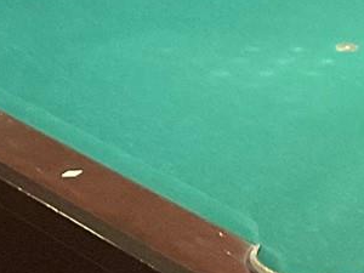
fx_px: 2082
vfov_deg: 7.3
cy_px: -186
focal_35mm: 198
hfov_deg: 9.9
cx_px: -33
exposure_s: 1/40
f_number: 1.8
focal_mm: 3
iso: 320
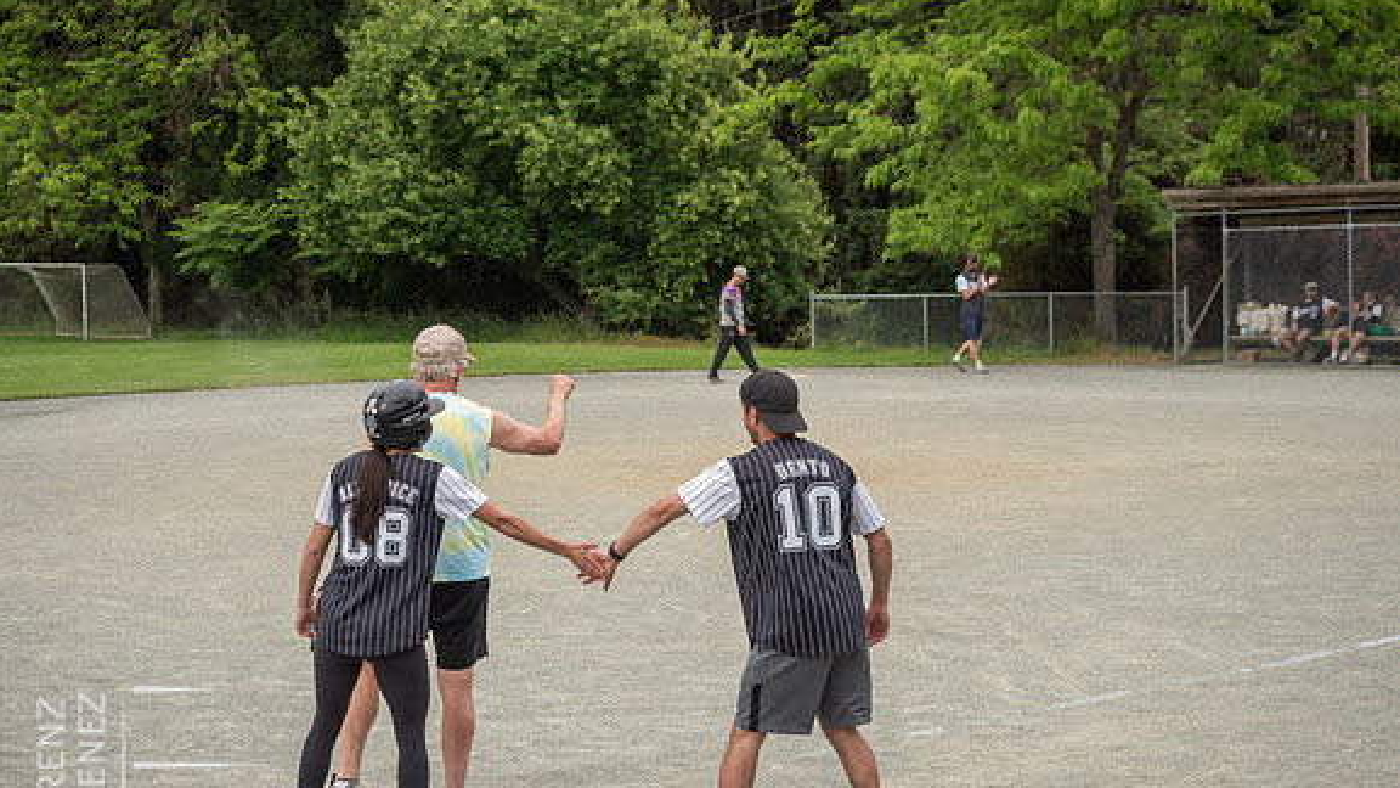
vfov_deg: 17.7
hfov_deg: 31.0
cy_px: 422
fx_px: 2524
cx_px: 702
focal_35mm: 68
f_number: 3.2
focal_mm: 31
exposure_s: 1/800
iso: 200
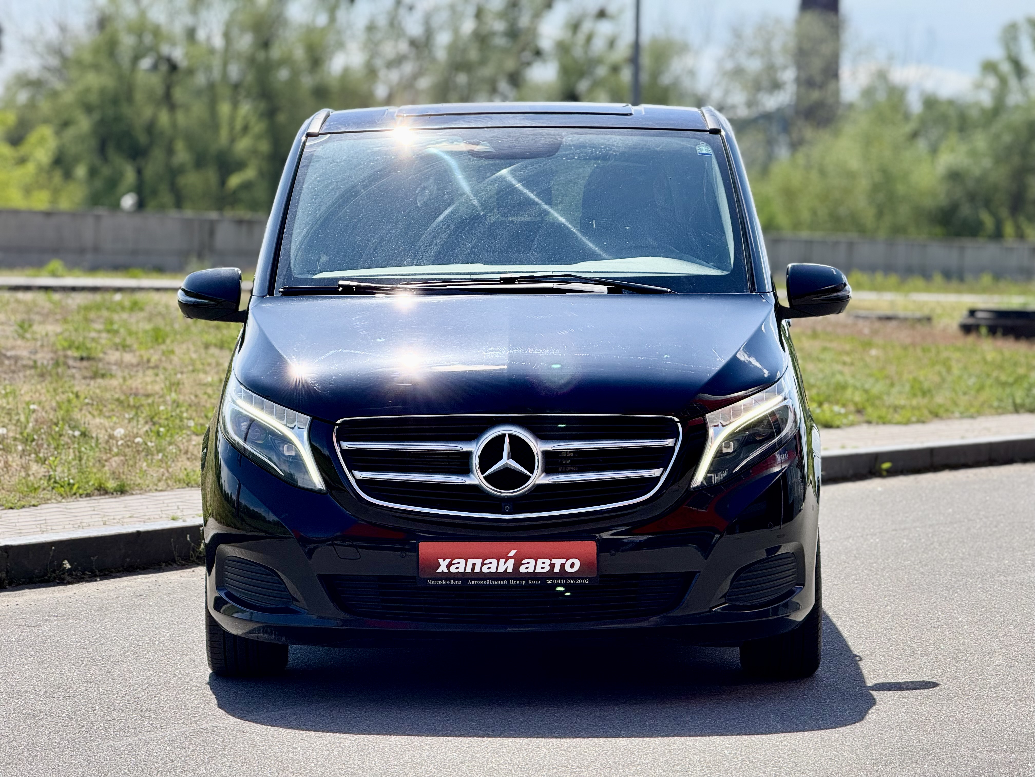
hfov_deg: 16.4
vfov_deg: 12.3
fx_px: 3588
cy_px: 388
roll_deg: -1.4
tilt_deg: -1.3
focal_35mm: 120
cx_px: 518
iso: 50
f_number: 2.8
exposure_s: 1/1004
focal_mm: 15.66
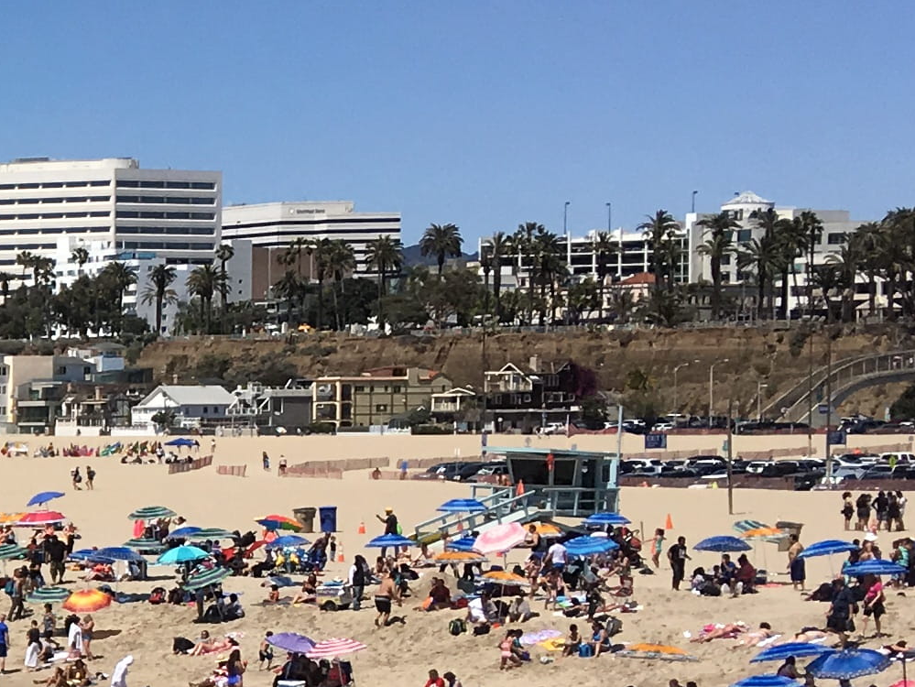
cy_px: 563
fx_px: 3094
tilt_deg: -2.8
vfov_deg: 12.6
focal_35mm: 117
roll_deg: -0.4
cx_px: -798
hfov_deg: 14.5
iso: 25
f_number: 2.2
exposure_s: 1/3077
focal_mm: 4.15
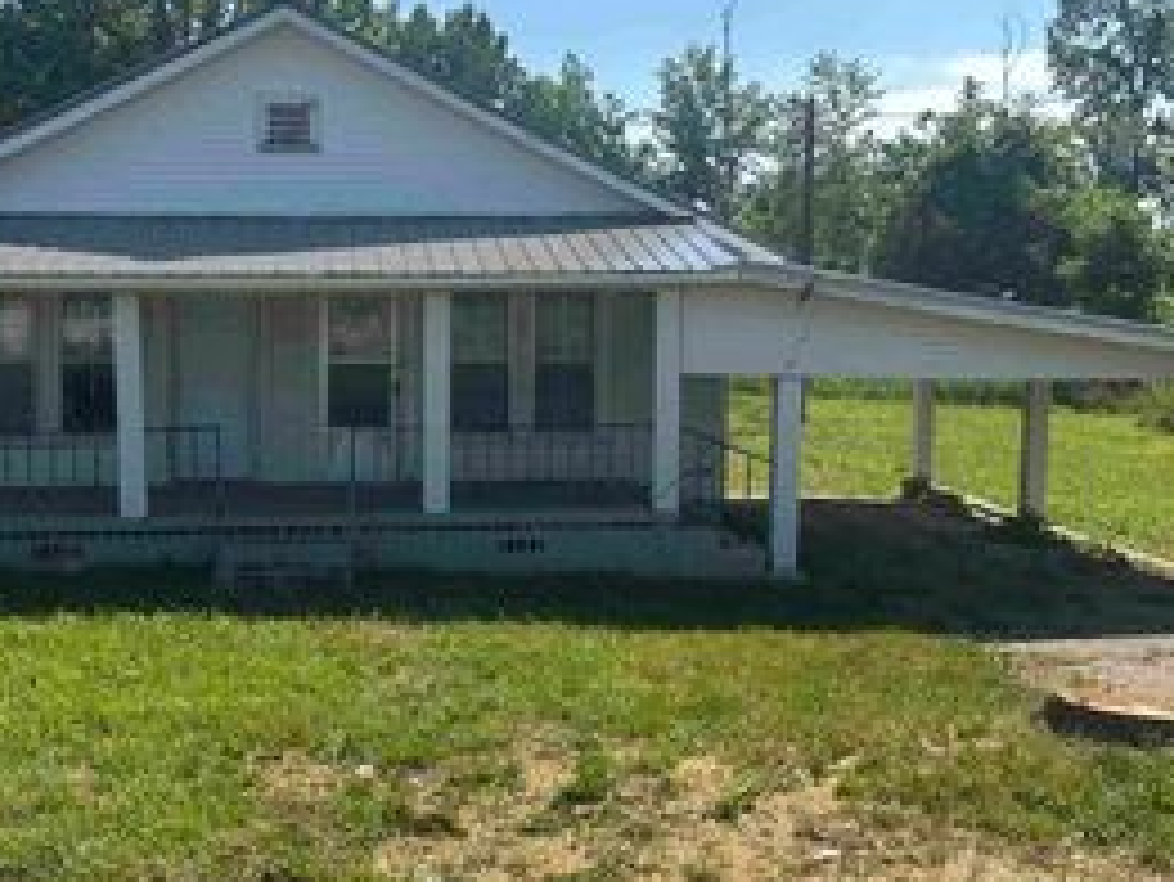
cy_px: 425
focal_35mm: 46
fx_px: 1561
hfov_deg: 40.9
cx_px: 427
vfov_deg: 31.5
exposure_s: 1/4184
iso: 80
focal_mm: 6.86
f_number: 1.78
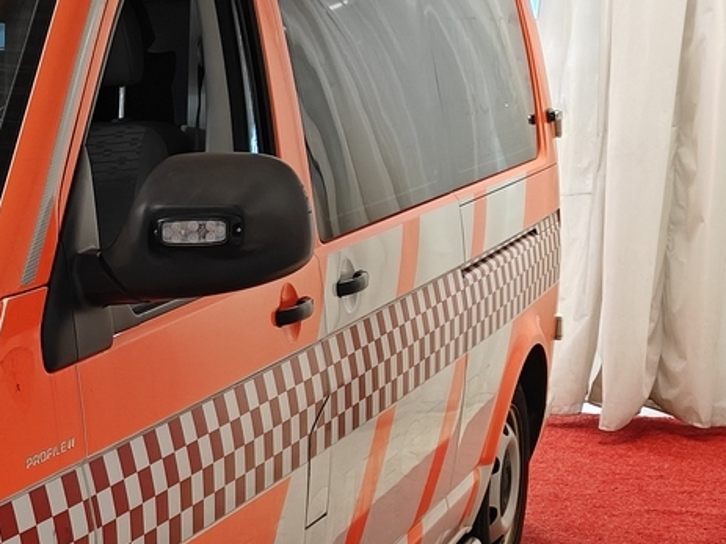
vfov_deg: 17.2
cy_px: 535
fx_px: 1761
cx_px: -276
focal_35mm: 84
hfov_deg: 20.7
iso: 50
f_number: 1.8
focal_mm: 5.59
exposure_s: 1/77
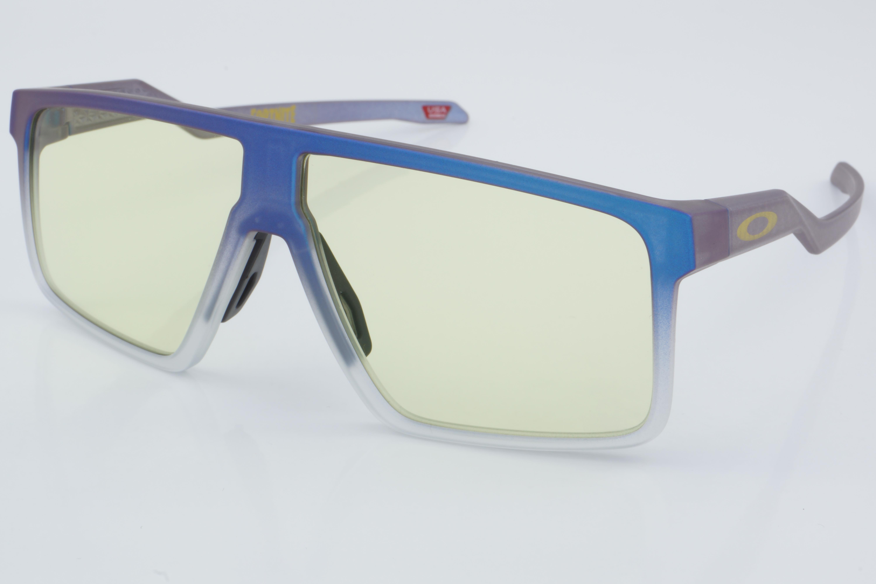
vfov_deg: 18.2
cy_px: 292
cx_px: 438
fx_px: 1825
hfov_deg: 27.0
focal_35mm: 75
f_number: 32
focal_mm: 50
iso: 100
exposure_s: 1/4
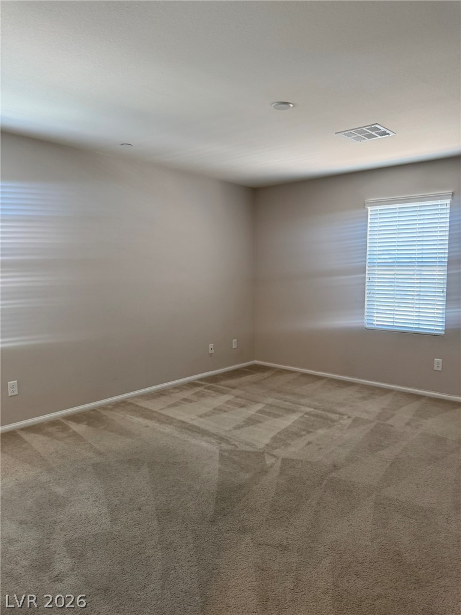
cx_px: 230
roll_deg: -0.8
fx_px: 426
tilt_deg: -6.1
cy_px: 308
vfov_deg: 71.6
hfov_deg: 56.8
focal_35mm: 24
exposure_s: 1/60
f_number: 1.78
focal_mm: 6.76
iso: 200
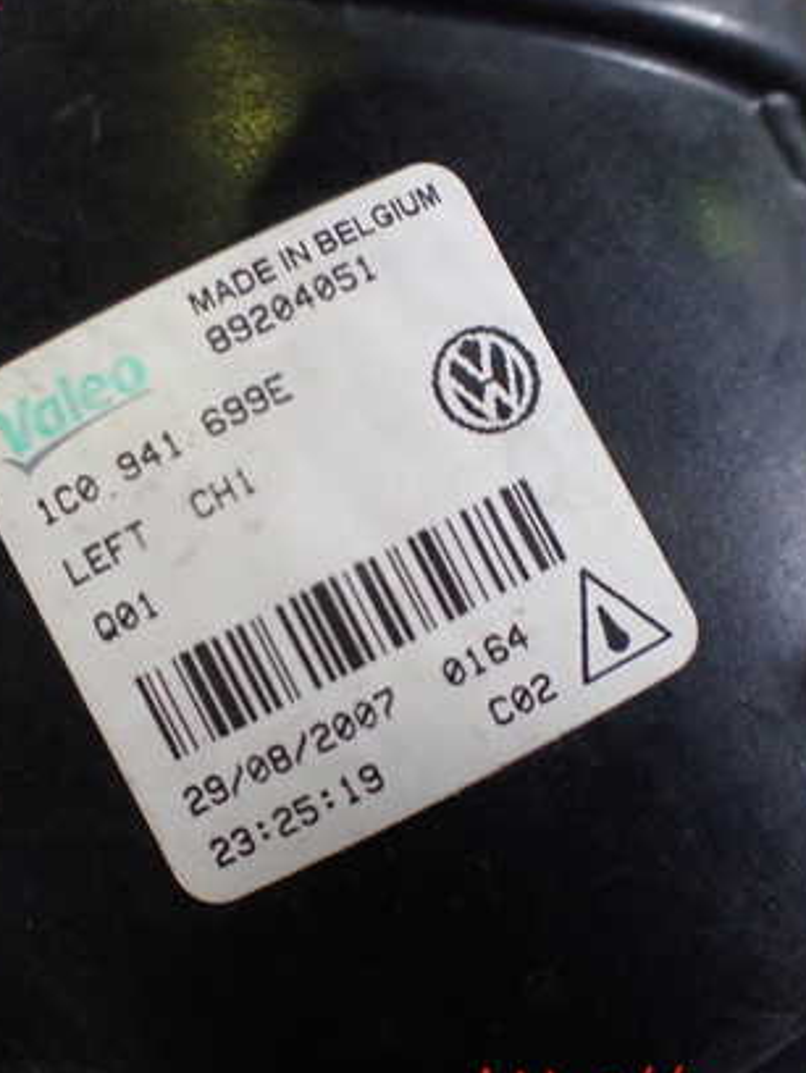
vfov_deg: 42.9
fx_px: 1365
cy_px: 538
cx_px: 286
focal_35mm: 44
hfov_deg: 32.7
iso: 500
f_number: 2.3
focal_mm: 5.4
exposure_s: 1/125
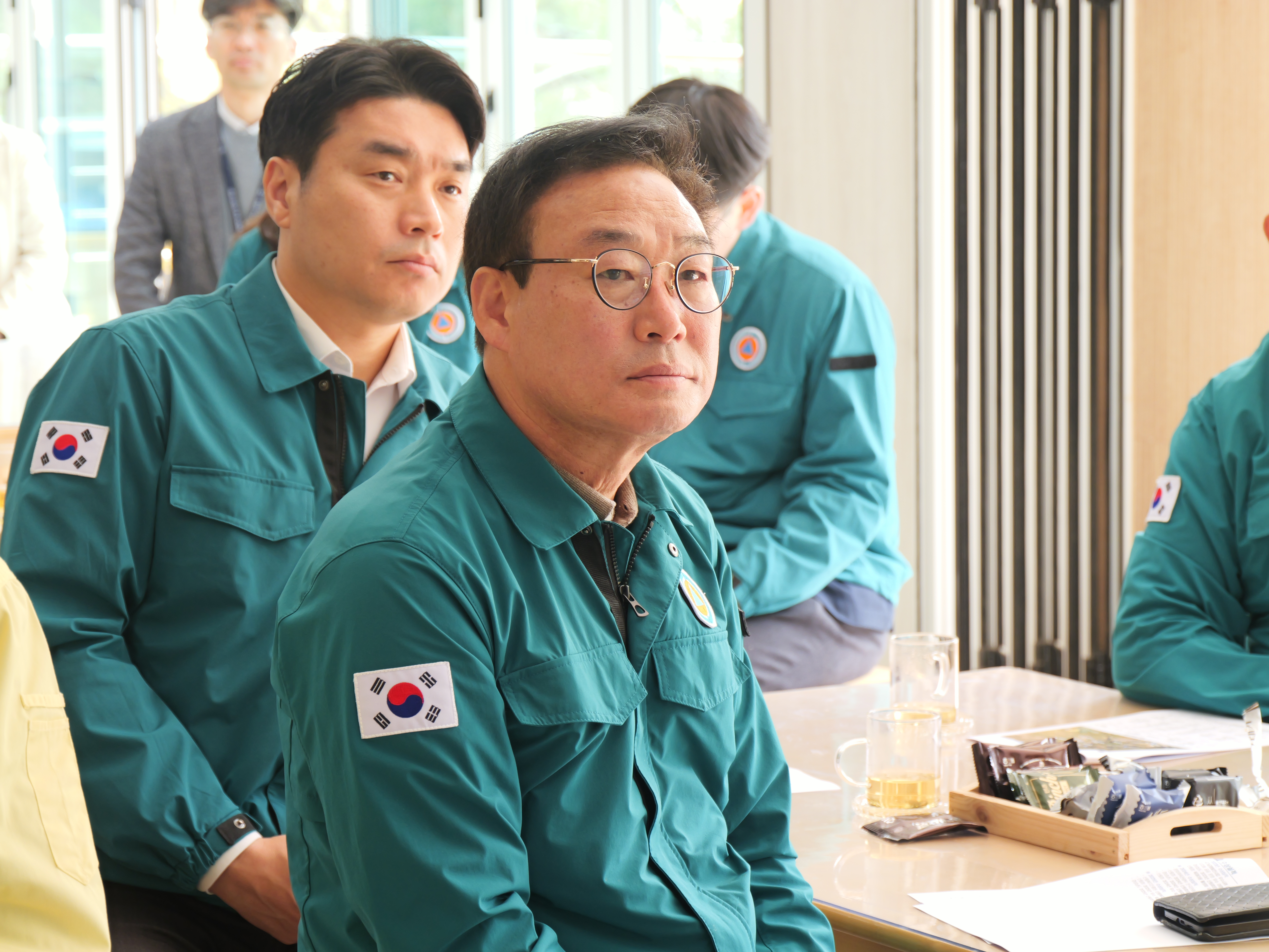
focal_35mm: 122
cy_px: 476
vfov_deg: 12.2
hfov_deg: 16.1
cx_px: 634
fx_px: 4474
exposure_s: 1/40
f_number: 5.2
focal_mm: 61
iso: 400
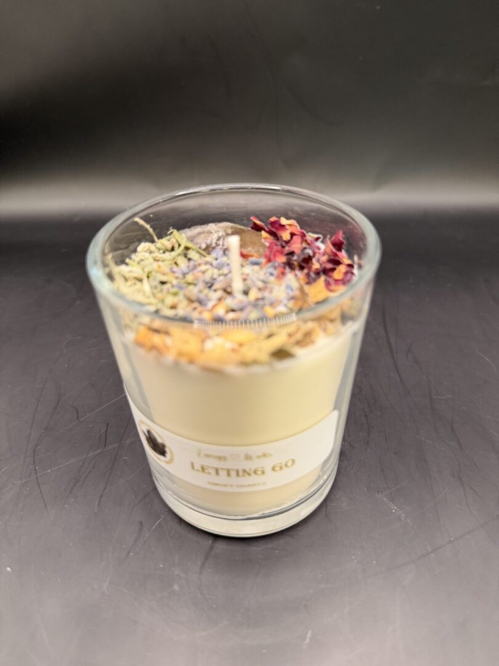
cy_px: 333
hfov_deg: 56.8
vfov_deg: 71.6
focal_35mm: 24
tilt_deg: -45.5
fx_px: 461
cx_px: 250
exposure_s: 1/60
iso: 320
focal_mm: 6.76
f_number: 1.78
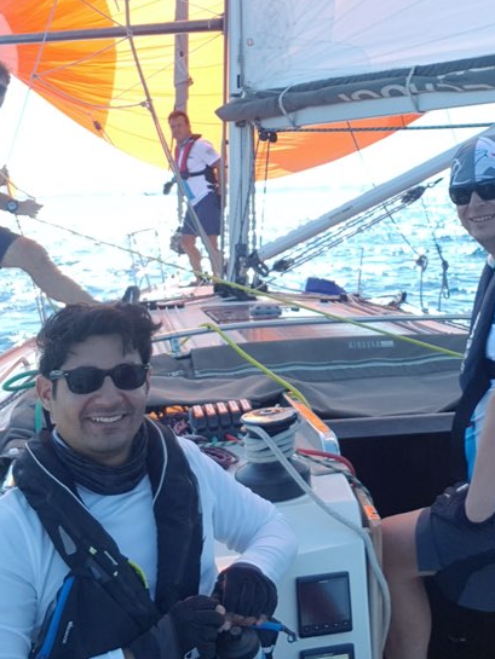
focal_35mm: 47
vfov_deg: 40.1
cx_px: 402
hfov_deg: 30.1
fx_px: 896
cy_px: 235
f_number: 1.7
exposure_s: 1/576
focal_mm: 2.95
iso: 40
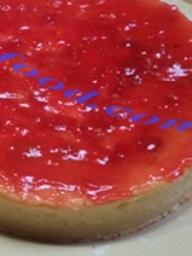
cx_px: -67
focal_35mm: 73
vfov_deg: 26.5
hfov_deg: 18.6
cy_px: 80
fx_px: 540
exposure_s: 1/33
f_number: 2.4
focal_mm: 2.93
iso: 320
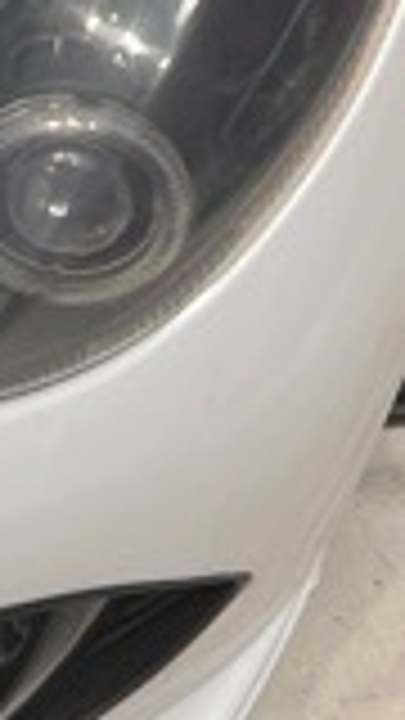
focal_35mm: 177
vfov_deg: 11.3
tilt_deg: -48.8
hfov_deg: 6.6
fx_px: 3379
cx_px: -428
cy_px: -585
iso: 32
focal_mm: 5.7
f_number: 1.5
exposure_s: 1/100
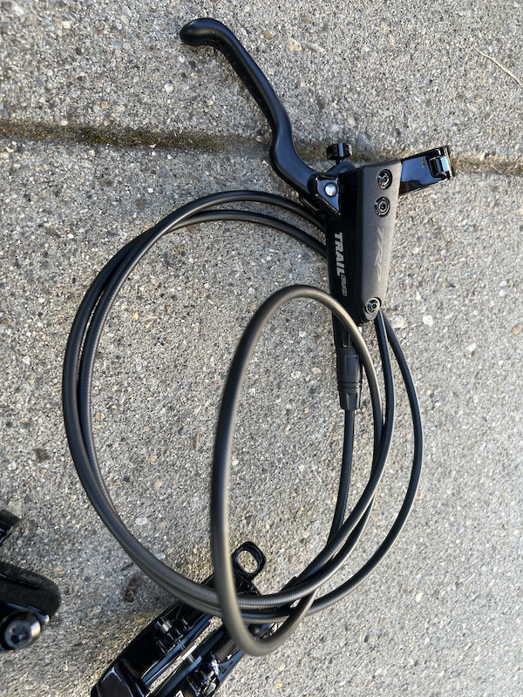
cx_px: 262
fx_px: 524
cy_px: 348
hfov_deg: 53.1
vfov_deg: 67.3
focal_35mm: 26
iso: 50
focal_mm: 5.7
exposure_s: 1/121
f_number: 1.5
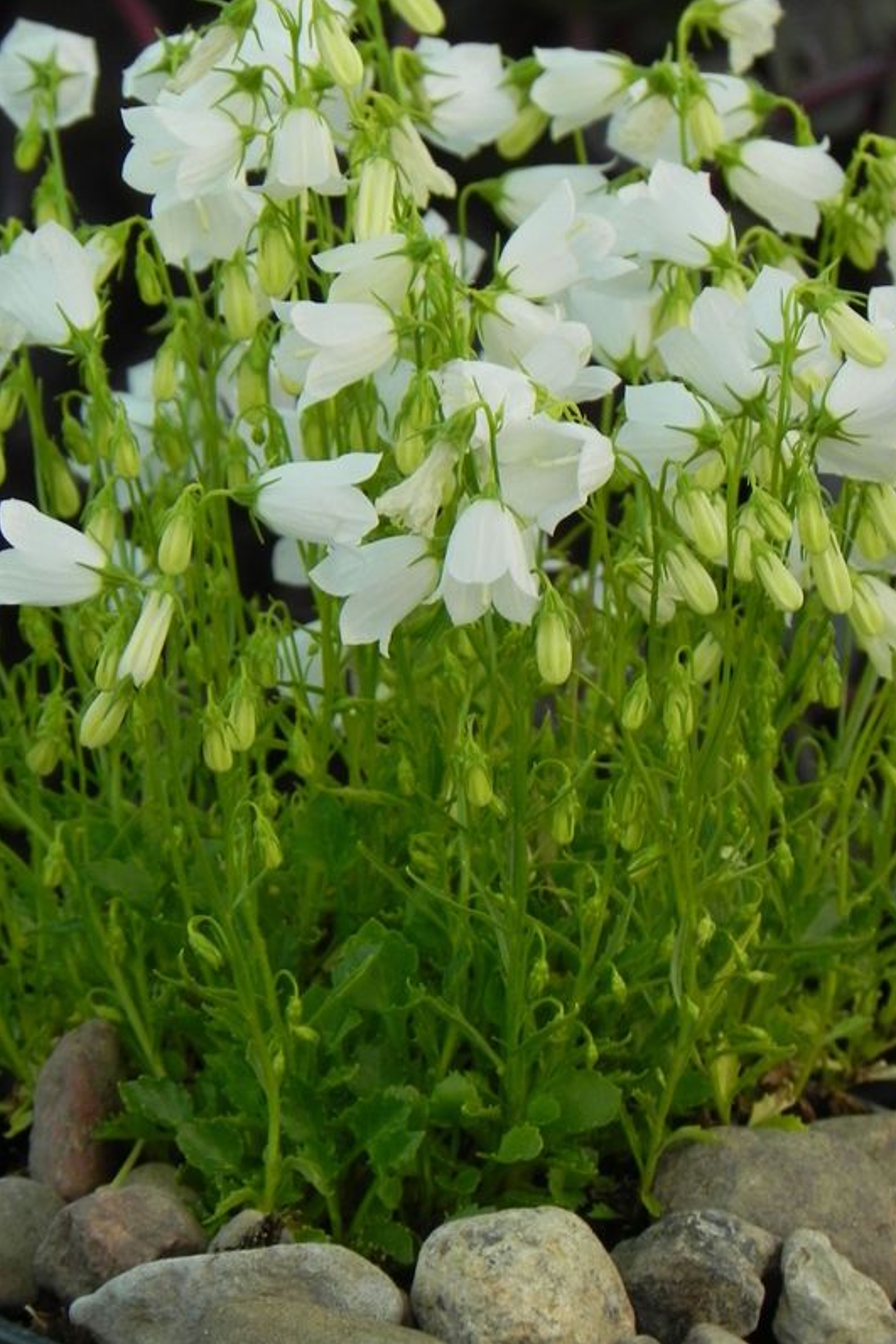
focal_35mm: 304
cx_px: 451
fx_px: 11344
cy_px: 672
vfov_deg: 6.8
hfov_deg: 4.5
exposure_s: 1/60
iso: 160
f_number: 5.6
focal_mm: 51.8
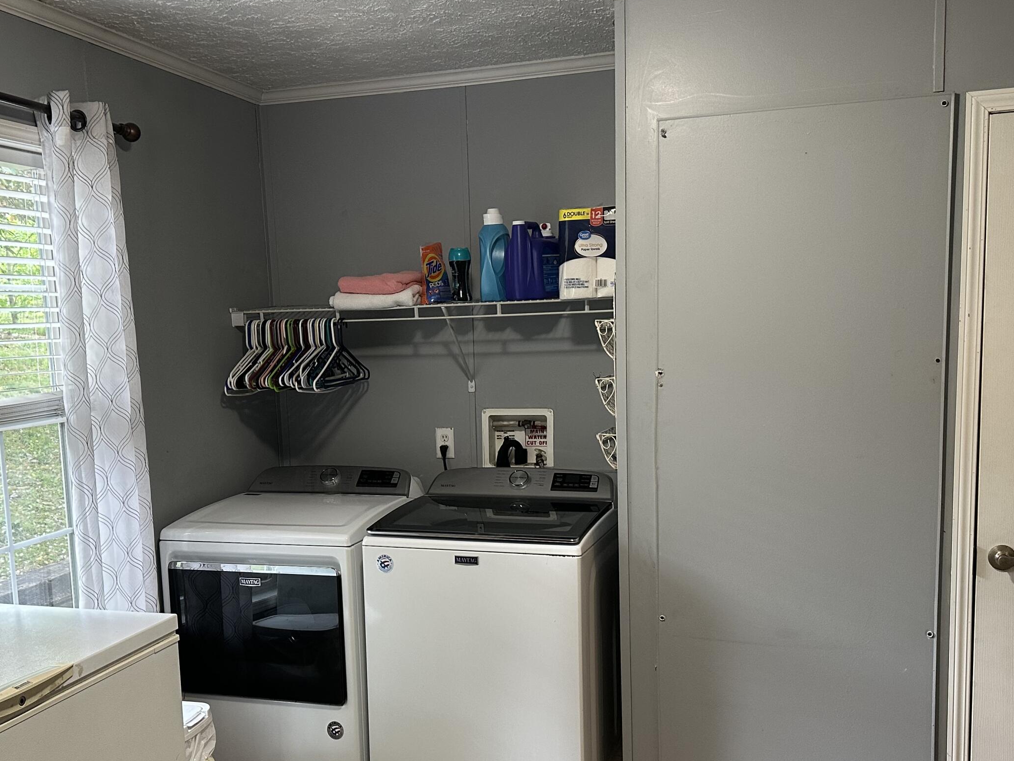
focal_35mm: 35
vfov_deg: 40.4
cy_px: 476
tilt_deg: -7.6
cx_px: 470
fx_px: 1025
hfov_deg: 52.6
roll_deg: +1.0
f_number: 1.78
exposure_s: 1/60
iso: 250
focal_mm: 6.86
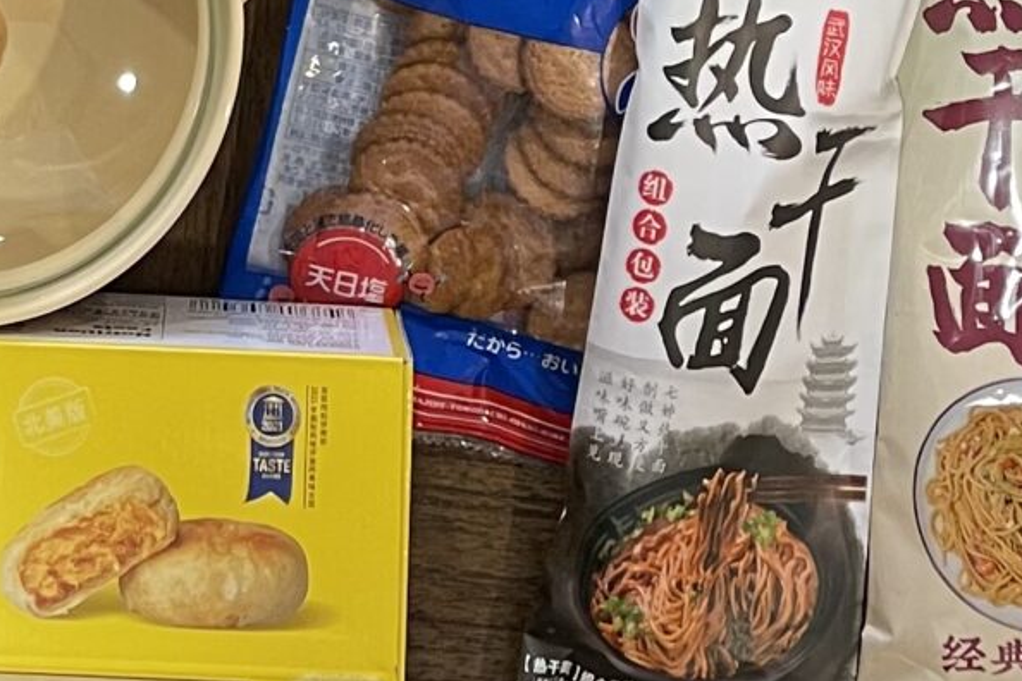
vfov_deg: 10.9
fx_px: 3179
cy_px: -798
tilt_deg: -78.9
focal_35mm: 112
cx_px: 129
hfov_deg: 18.0
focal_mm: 5.1
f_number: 1.6
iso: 200
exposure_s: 1/60
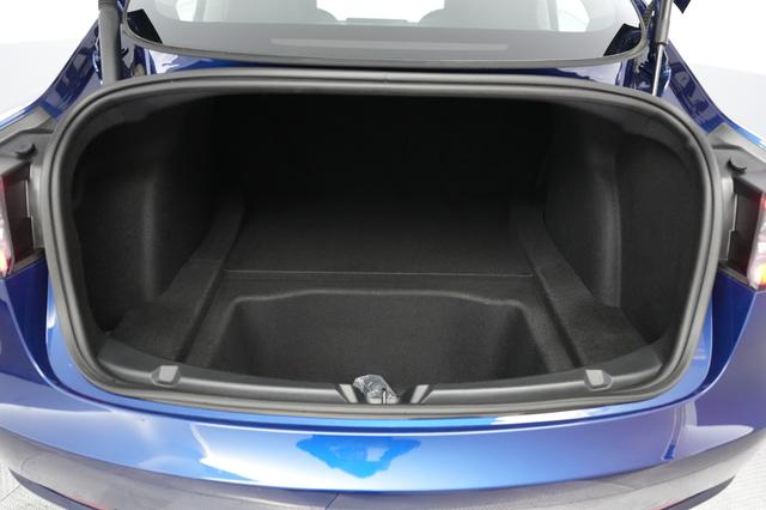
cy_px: 255
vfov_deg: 49.5
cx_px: 383
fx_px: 553
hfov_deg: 69.4
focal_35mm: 26
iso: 8000
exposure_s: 1/160
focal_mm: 26
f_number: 2.8
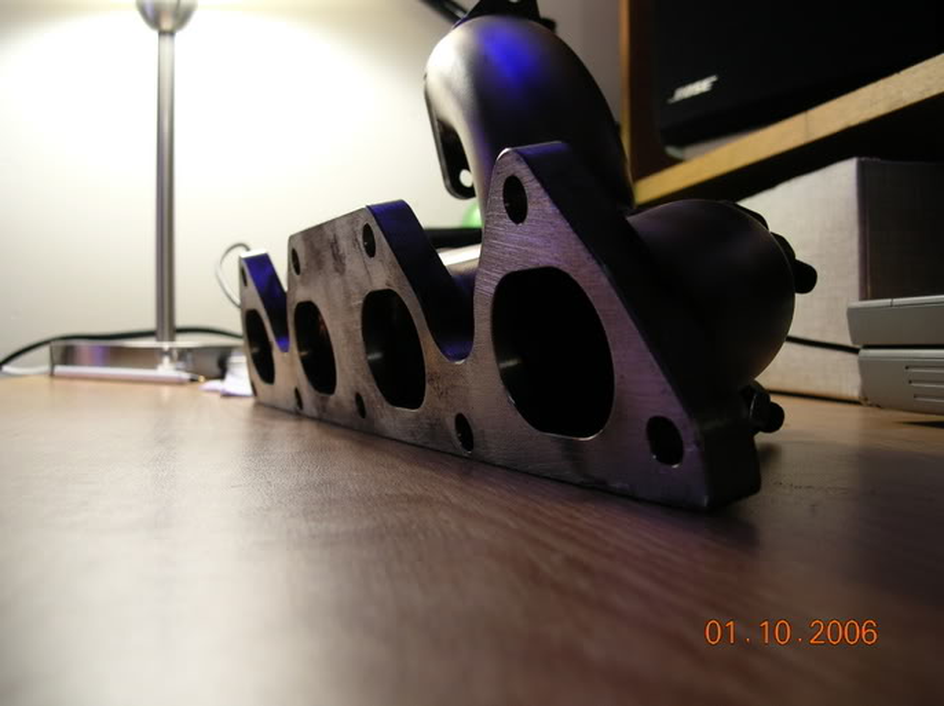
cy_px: 353
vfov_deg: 39.6
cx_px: 472
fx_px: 981
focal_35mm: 36
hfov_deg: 51.4
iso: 50
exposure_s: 1/9.7
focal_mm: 6
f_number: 2.7
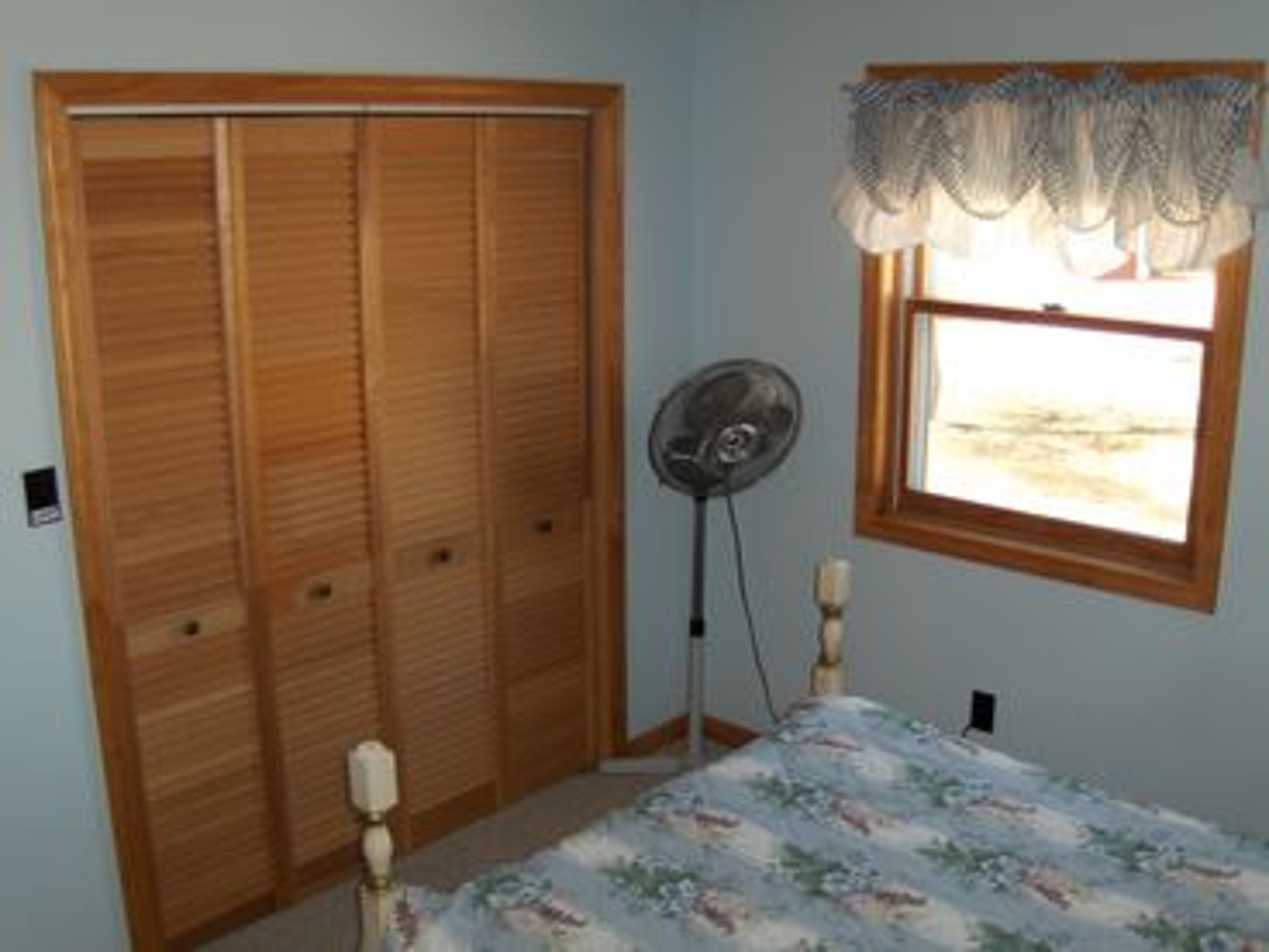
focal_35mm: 35
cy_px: 476
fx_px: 1283
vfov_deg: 40.7
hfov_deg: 52.6
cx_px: 634
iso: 146
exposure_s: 1/60
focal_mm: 7.5
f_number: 2.8
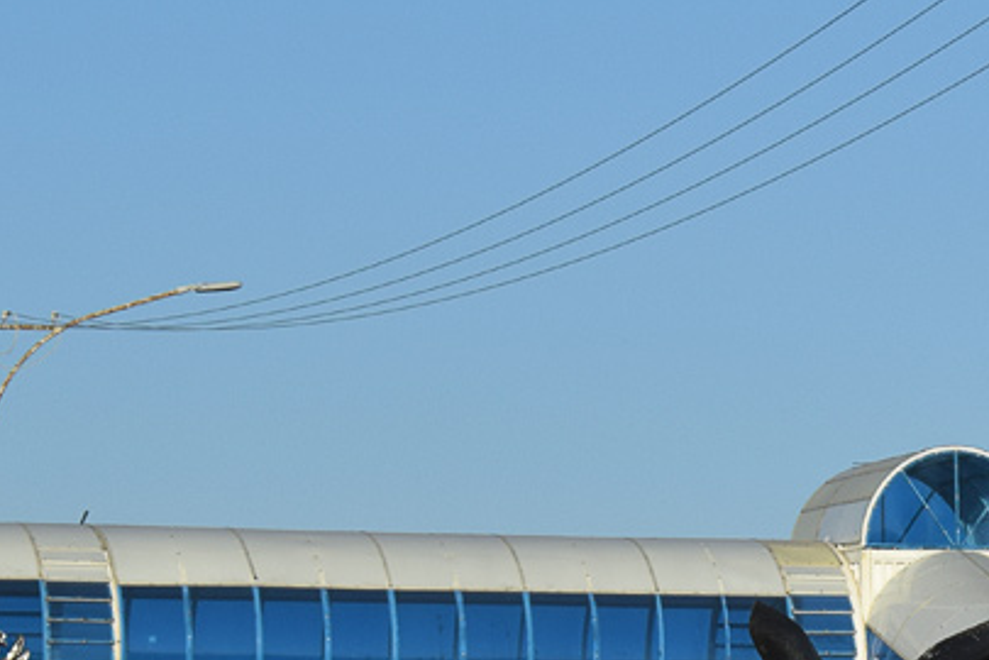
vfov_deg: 5.6
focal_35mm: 244
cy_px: 699
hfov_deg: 8.3
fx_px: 6716
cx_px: 1302
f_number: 7.1
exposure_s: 1/1000
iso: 200
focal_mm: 55
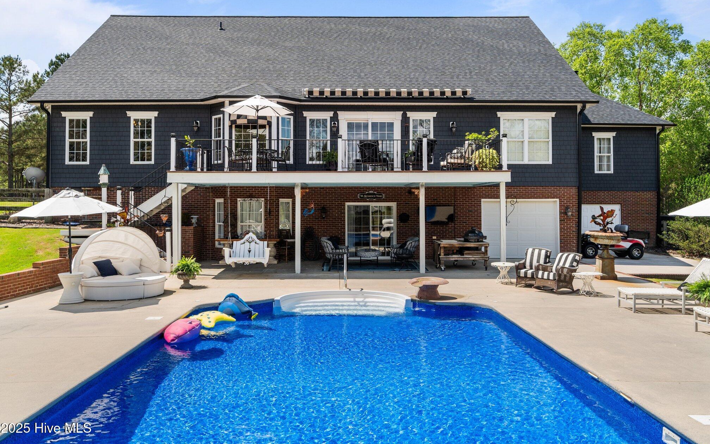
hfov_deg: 64.6
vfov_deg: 43.1
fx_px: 561
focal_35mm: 29
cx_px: 350
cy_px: 209
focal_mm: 28
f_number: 8
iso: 500
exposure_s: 1/1000
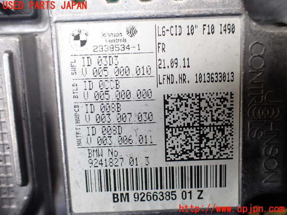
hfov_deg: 60.0
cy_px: 108
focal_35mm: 30
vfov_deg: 46.8
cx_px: 144
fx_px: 249
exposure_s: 1/125
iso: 100
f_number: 2.3
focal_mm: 5.4
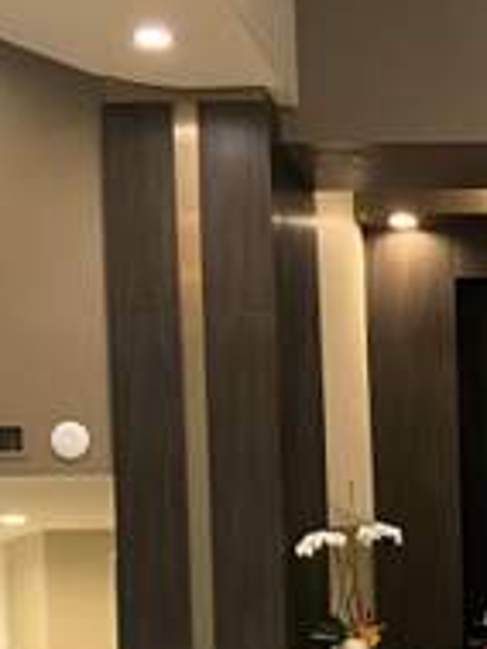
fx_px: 1836
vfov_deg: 19.3
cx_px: 655
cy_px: 701
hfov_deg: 14.4
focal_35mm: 98
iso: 100
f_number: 1.8
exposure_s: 1/60
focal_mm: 3
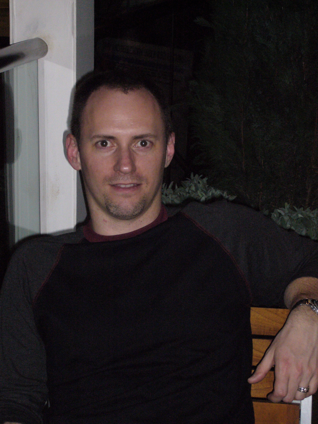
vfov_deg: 18.7
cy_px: 212
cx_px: 159
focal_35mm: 105
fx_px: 1286
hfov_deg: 14.1
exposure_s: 1/60
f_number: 5
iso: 400
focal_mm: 17.4
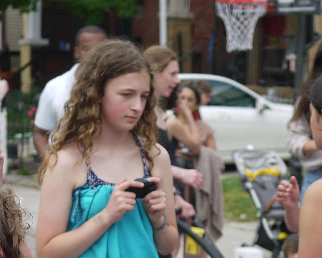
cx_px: 265
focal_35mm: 130
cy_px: 293
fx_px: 1239
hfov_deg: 14.7
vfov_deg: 11.7
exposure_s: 1/1300
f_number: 2
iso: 100
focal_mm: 20
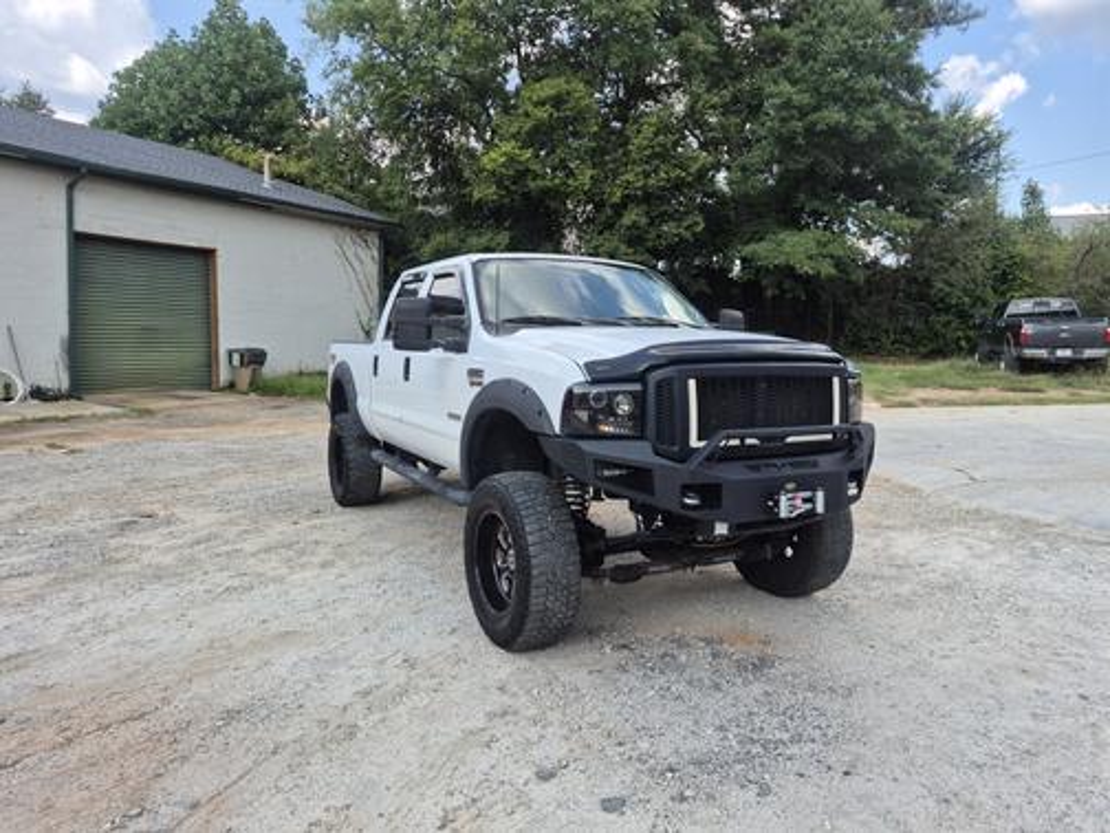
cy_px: 416
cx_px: 555
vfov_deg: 58.9
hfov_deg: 73.9
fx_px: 738
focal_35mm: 23
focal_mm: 5.4
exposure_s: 1/696
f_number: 1.8
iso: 25
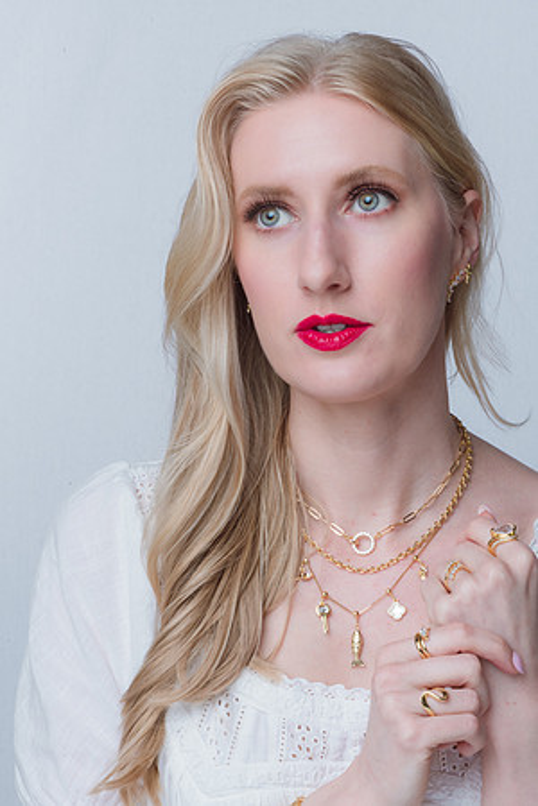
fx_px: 2354
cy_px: 403
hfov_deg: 13.0
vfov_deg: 19.5
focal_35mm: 105
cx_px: 269
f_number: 32
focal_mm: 105
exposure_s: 1/160
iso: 320
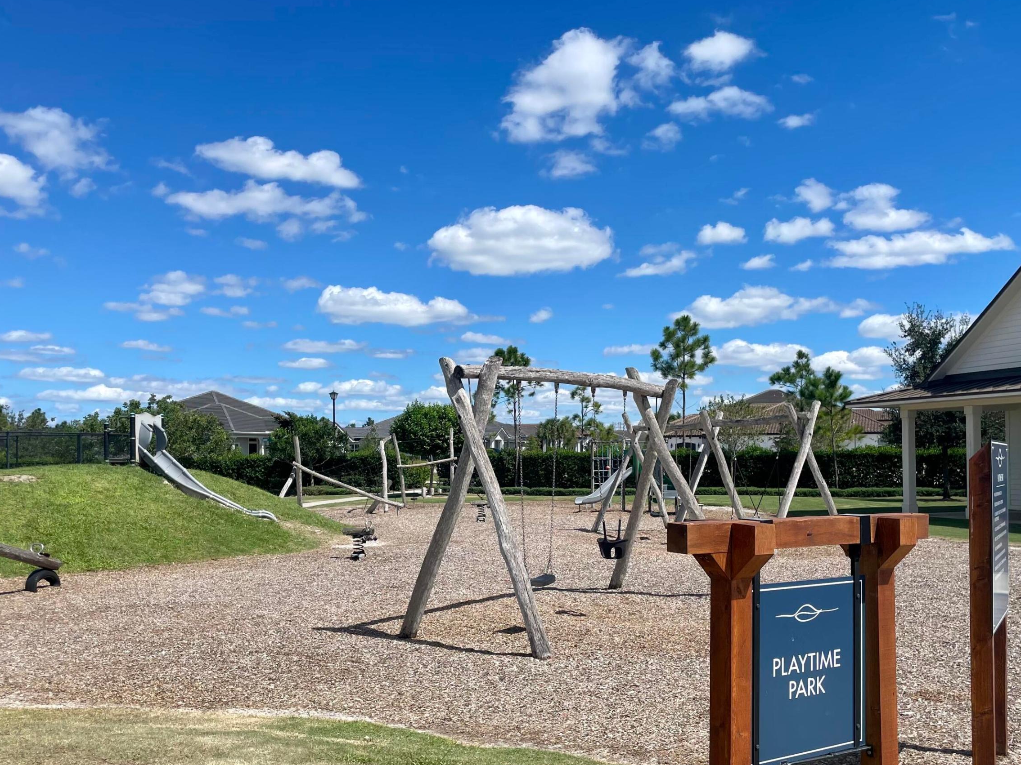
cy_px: 451
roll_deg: +0.6
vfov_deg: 42.8
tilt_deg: +0.8
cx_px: 494
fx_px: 973
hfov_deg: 55.3
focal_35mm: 33
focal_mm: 4.2
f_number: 1.6
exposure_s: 1/4651
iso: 32
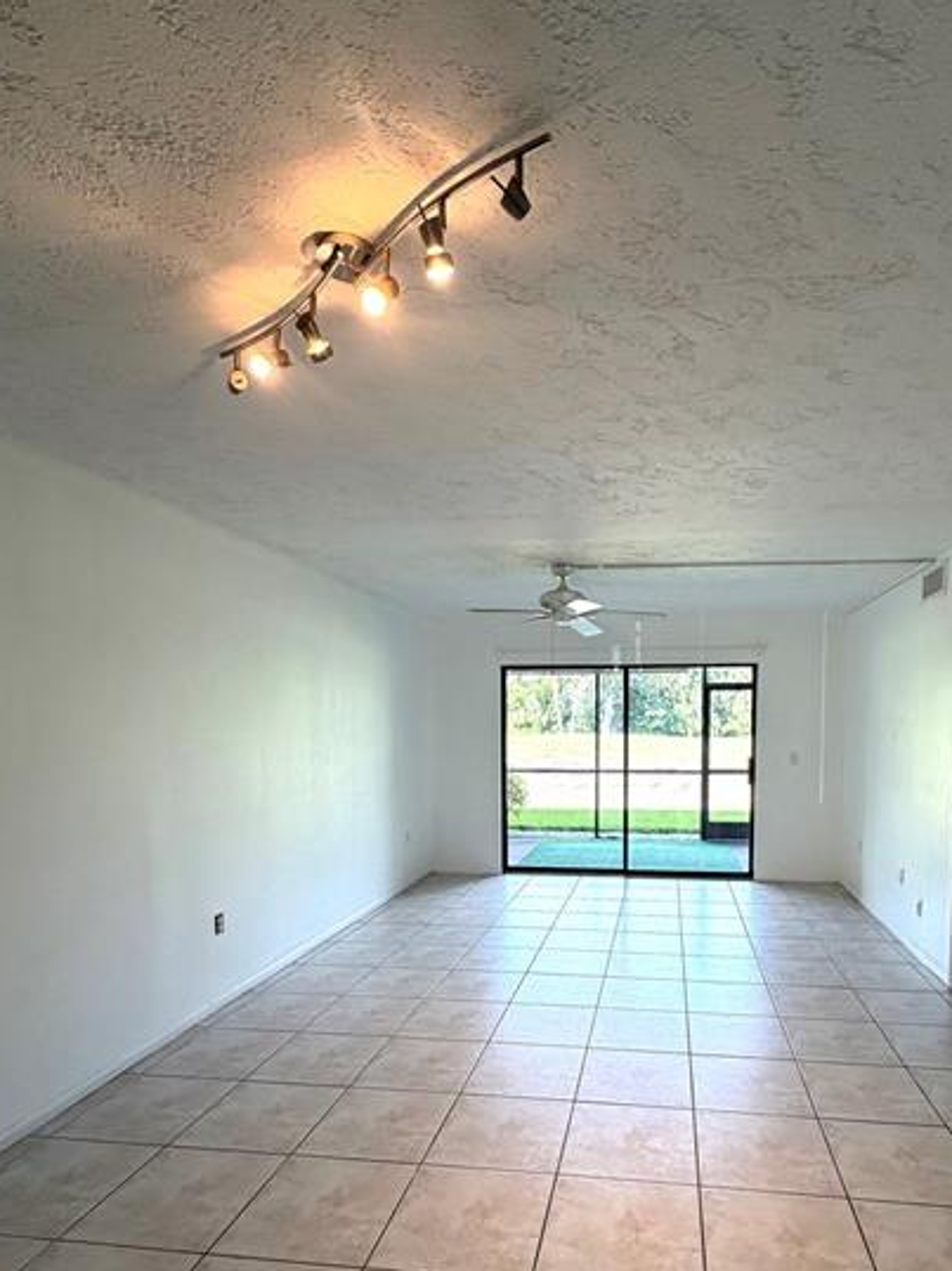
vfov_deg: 80.4
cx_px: 579
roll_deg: +0.0
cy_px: 784
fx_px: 734
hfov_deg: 65.2
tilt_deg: -4.6
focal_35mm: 20
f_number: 2.2
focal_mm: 2.22
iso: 160
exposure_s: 1/120
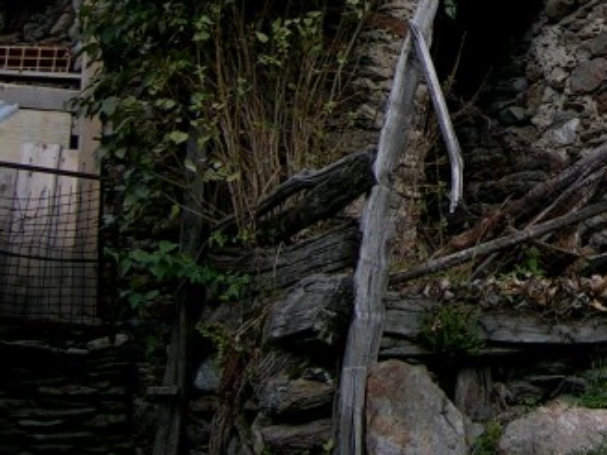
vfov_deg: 17.8
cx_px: 687
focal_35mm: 81
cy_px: 6
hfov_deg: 22.6
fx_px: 1420
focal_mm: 5.4
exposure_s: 1/303
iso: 50
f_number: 2.8
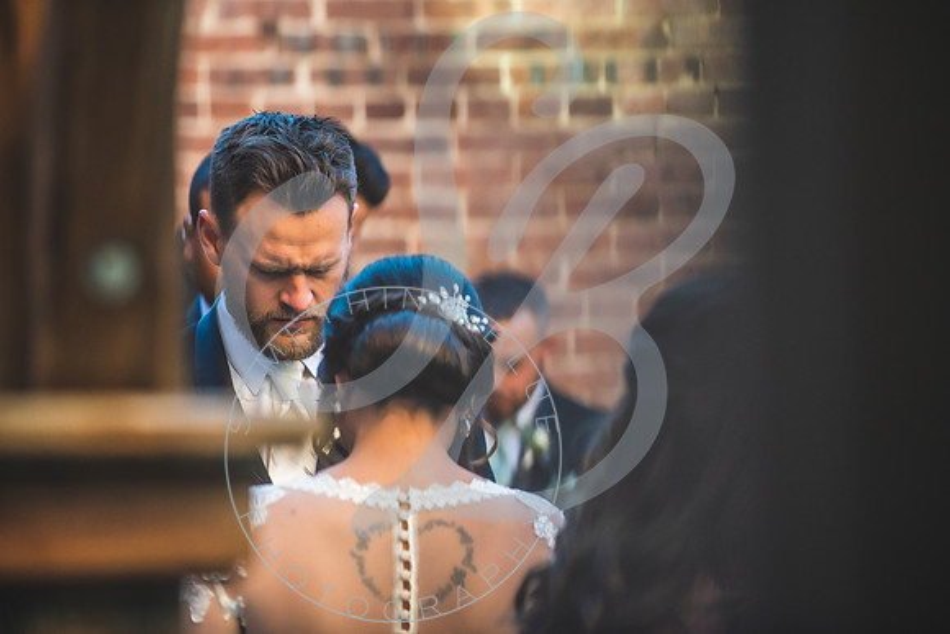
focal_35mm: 208
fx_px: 5492
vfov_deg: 6.6
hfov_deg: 9.9
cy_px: 317
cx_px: 486
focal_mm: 200
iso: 640
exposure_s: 1/640
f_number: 2.8
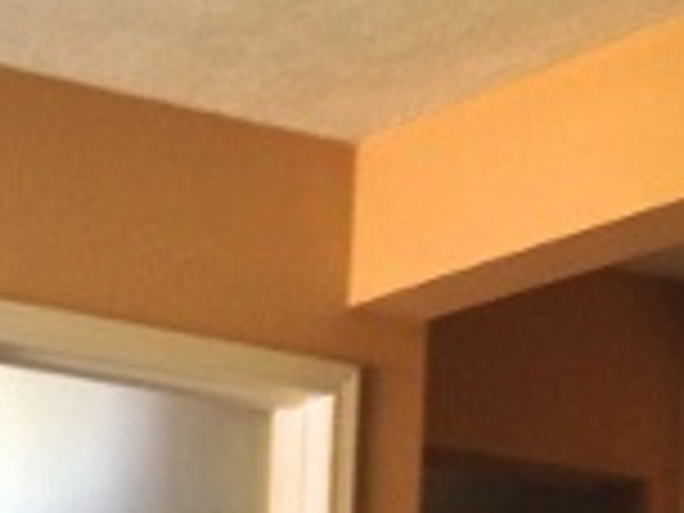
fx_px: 2747
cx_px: -549
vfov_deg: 10.0
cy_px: 968
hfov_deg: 12.9
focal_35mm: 139
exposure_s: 1/20
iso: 50
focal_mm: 4.12
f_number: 2.4
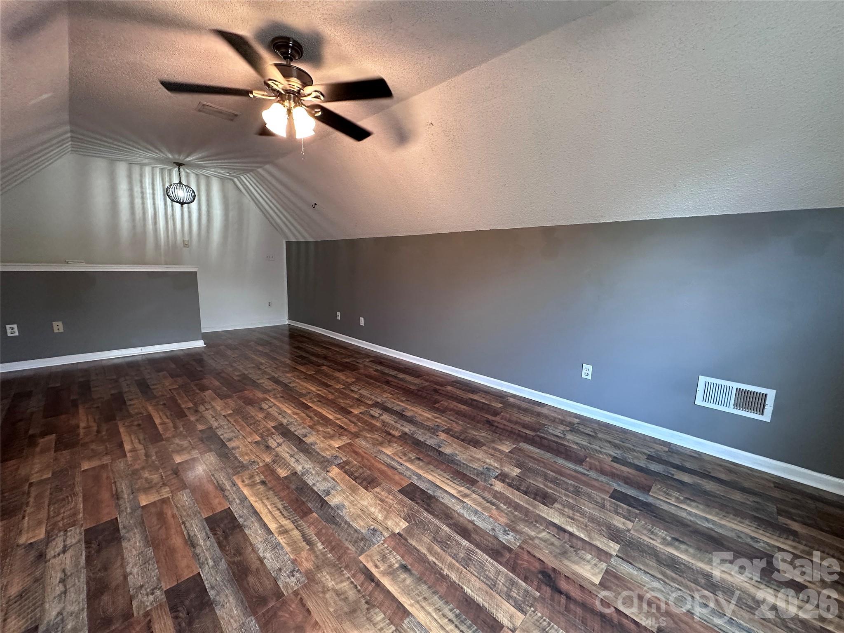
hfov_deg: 102.1
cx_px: 422
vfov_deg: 85.7
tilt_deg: -8.2
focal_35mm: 14
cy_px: 316
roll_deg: -1.3
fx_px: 341
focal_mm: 2.22
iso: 320
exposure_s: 1/60
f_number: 2.2
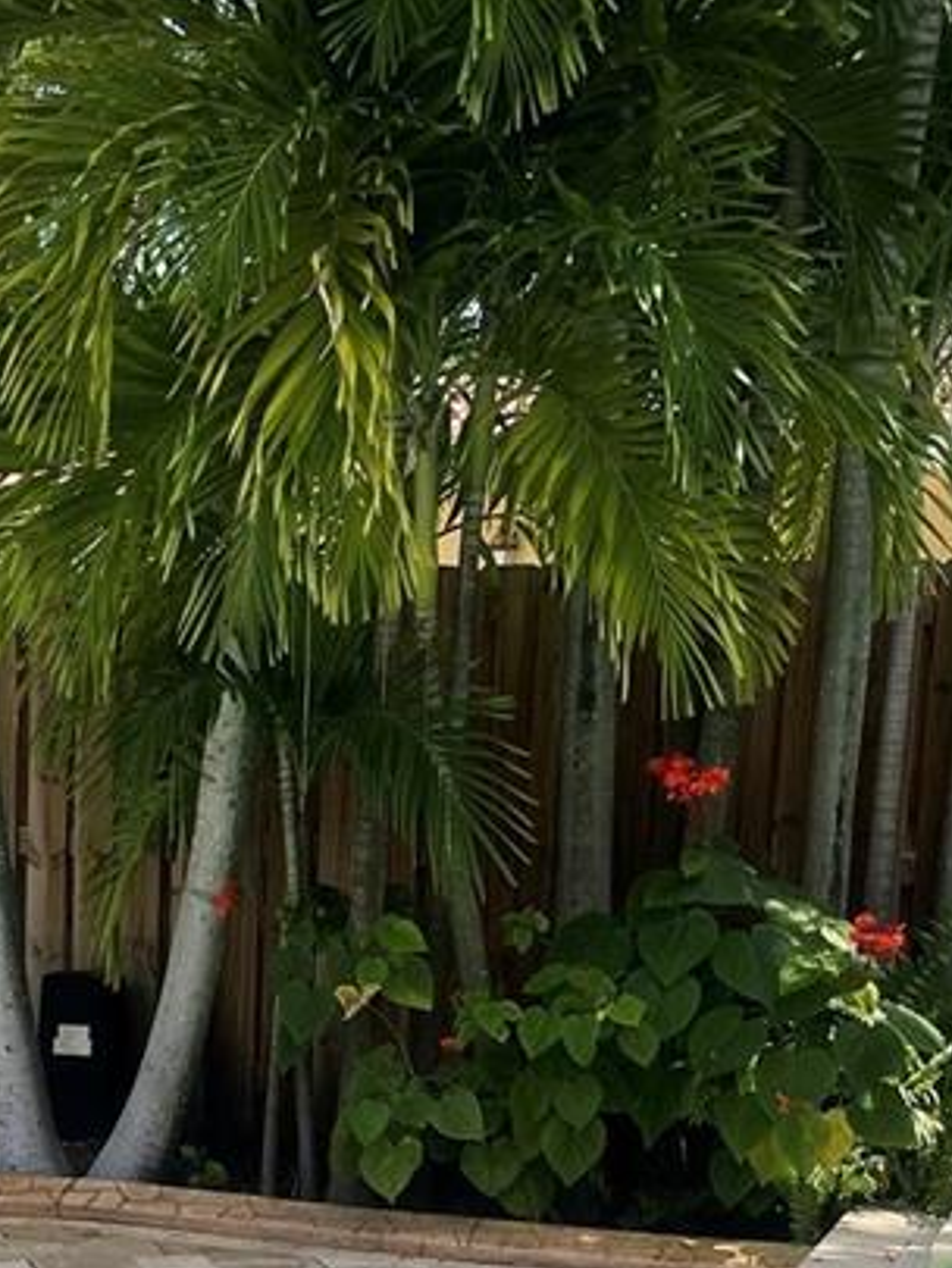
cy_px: 1221
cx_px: -56
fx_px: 2822
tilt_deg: -10.6
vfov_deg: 24.4
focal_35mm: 77
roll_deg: +0.0
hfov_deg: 18.5
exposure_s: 1/3663
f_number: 1.6
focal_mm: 5.1
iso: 32
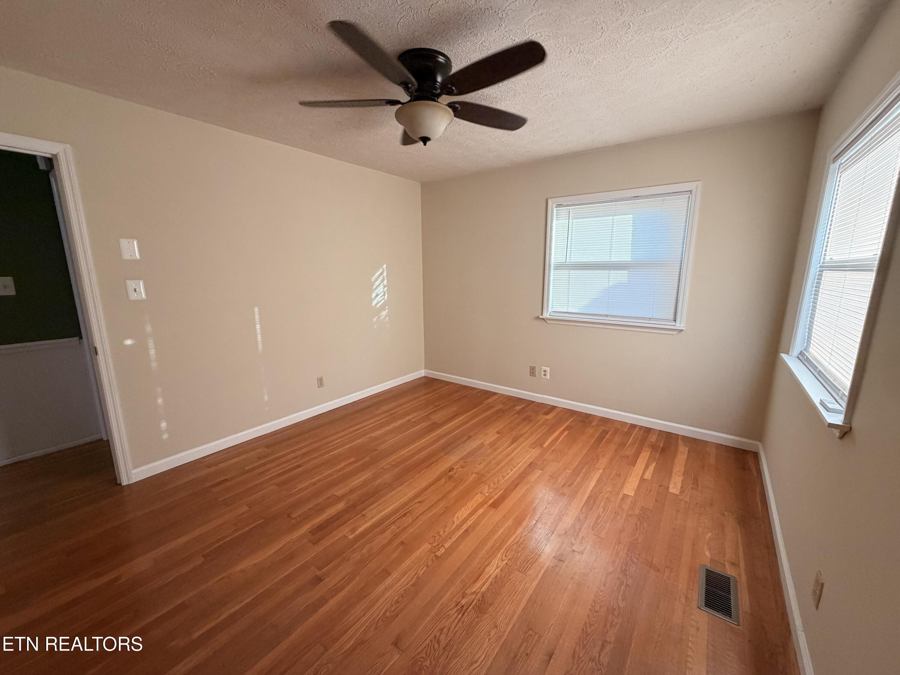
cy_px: 338
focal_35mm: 14
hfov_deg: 102.1
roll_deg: +0.3
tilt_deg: -10.4
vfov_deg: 85.7
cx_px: 450
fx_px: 364
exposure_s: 1/121
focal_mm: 2.22
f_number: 2.2
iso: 250
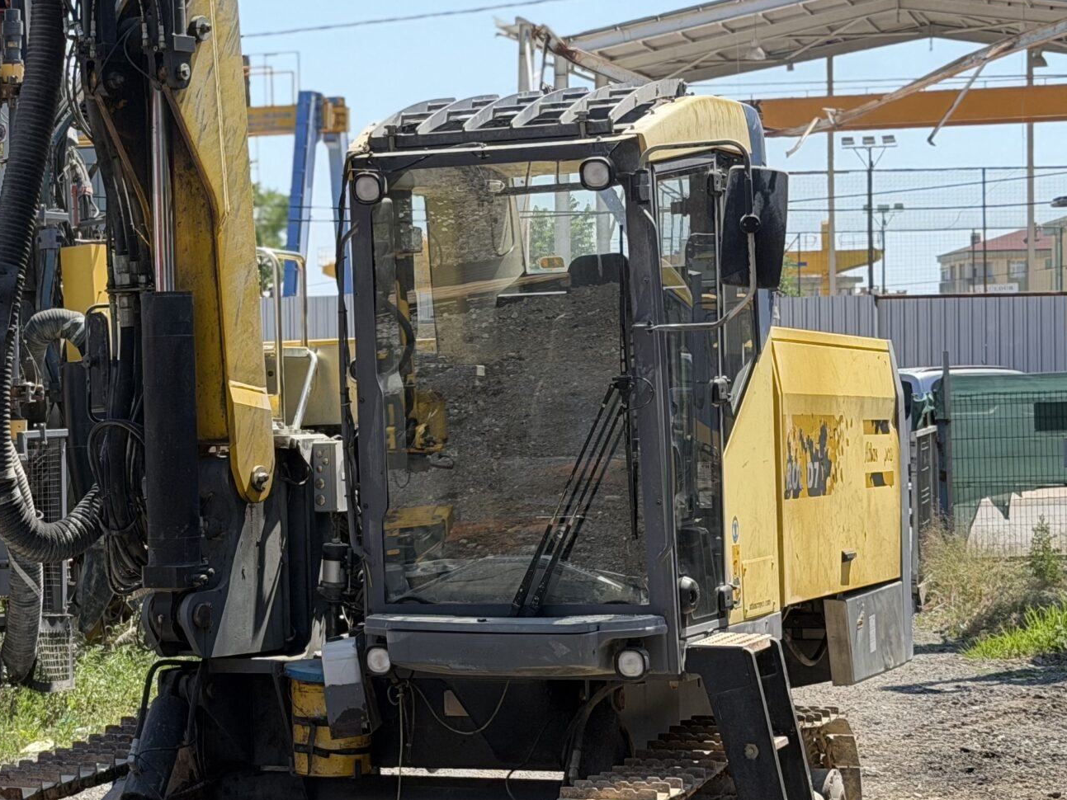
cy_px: 402
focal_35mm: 95
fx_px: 2929
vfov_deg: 15.6
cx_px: 149
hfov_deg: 20.3
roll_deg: +0.5
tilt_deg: +0.3
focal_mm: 6.76
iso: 100
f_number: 1.78
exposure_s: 1/1715
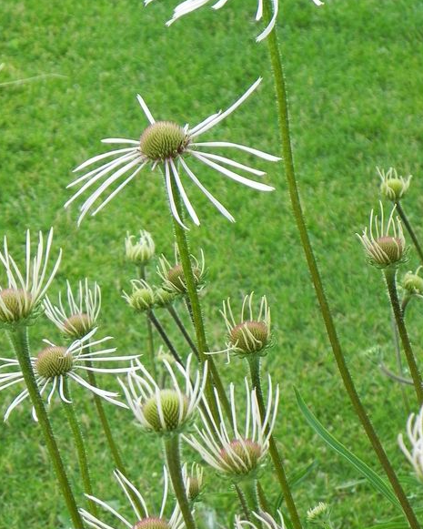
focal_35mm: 141
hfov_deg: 10.9
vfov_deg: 13.7
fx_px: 2206
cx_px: 166
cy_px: 245
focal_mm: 18.8
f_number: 4
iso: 160
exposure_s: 1/80
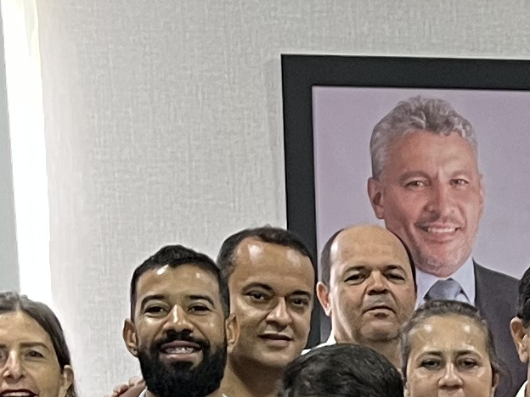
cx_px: 805
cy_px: 763
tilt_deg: -11.1
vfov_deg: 8.4
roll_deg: +0.1
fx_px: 2572
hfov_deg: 11.3
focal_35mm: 168
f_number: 1.6
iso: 200
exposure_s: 1/60
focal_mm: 5.1
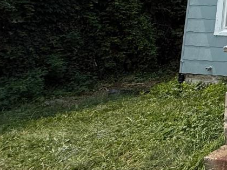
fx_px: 328
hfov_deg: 22.9
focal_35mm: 50
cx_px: 399
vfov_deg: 26.2
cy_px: -30
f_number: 2.2
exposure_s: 1/1795
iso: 64
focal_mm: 2.22
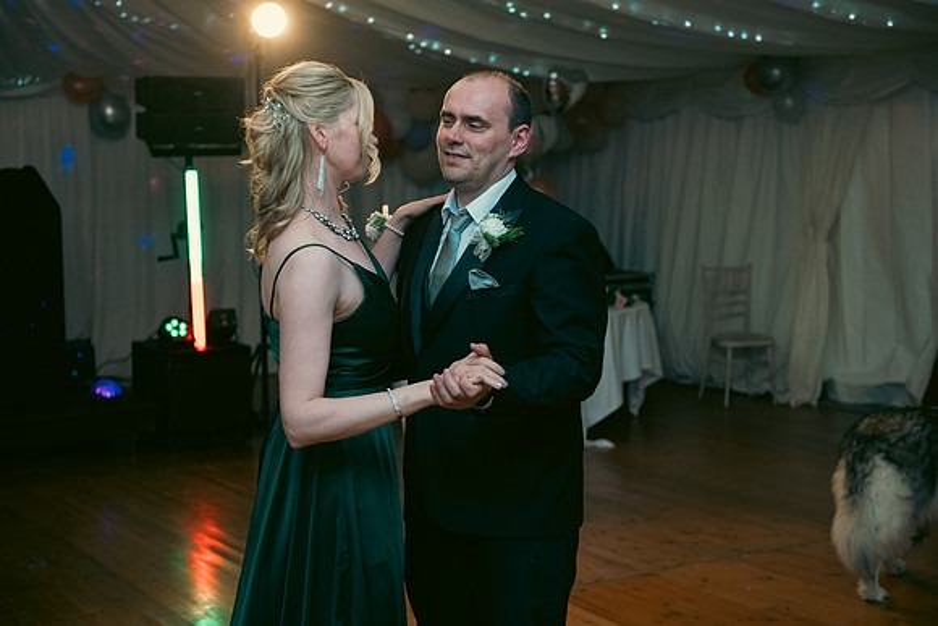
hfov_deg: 35.6
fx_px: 1459
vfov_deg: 24.2
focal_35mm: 56
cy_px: 313
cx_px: 469
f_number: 3.5
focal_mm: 56
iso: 800
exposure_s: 1/160
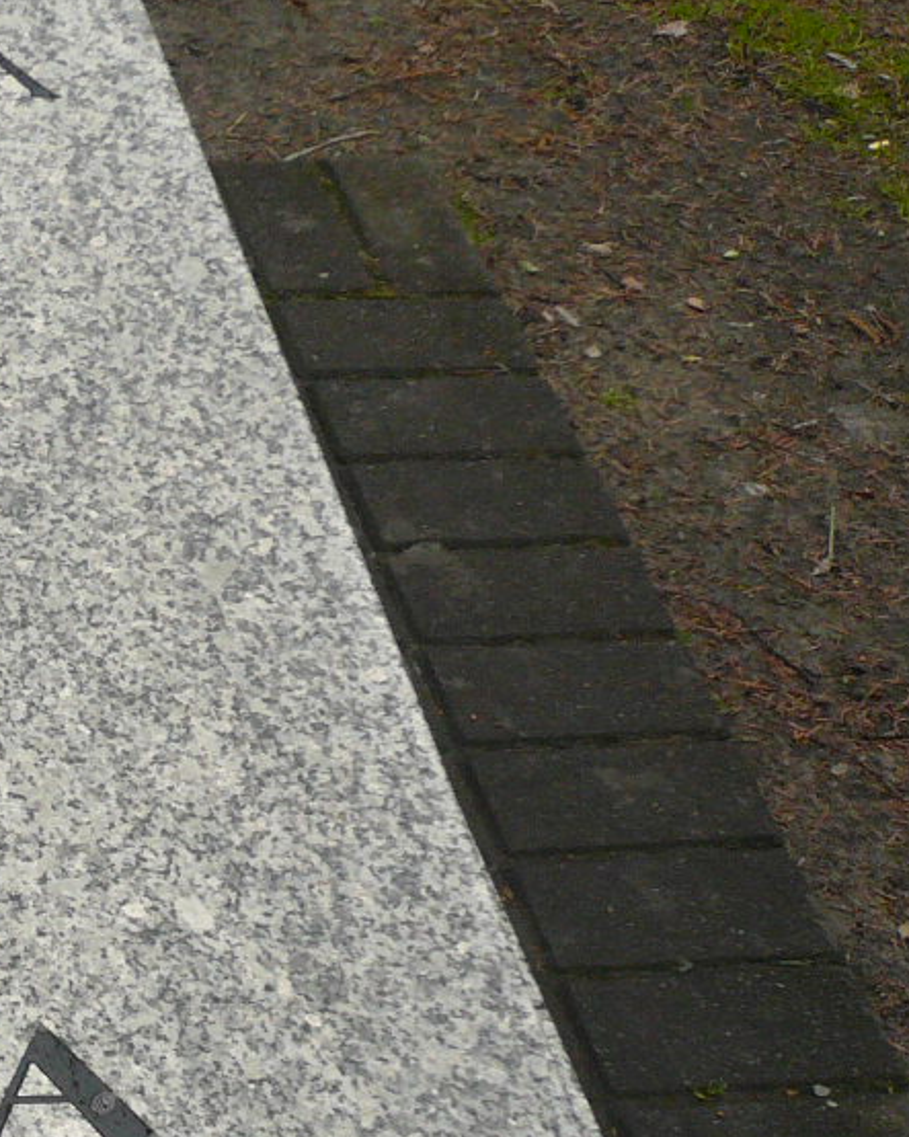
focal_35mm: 79
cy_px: 864
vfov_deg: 23.9
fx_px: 2657
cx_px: -589
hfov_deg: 16.9
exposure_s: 1/200
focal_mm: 4.6
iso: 100
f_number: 2.8
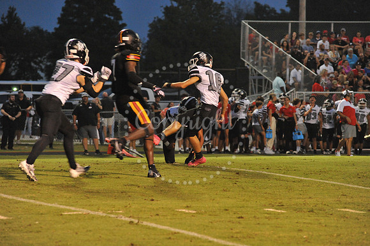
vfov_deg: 6.9
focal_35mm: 200
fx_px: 2054
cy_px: 123
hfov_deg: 10.3
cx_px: 185
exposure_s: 1/200
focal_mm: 200
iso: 6400
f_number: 5.6
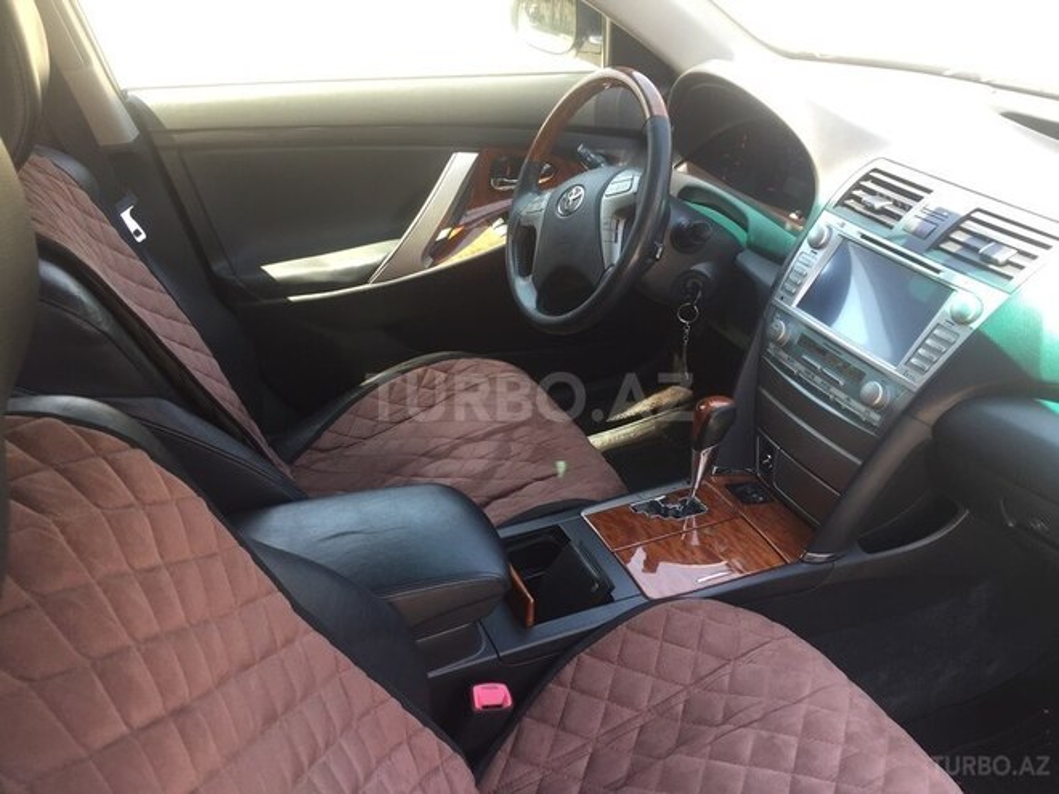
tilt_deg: -30.8
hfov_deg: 61.7
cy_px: 397
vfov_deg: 48.2
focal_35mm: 29
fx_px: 887
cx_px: 530
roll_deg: -1.4
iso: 40
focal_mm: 4.15
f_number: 2.2
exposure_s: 1/100
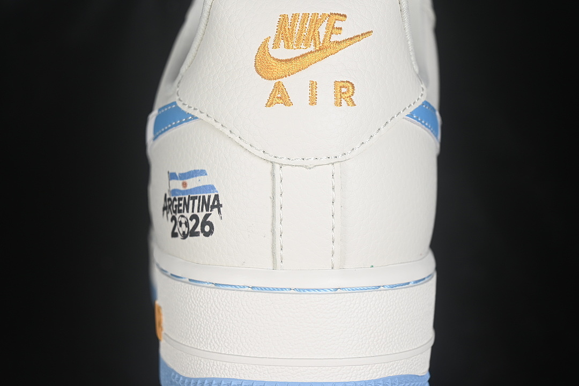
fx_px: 1206
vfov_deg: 18.2
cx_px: 290
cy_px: 193
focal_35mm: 75
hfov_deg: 27.0
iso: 160
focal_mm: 50
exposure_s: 1/80
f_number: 7.1
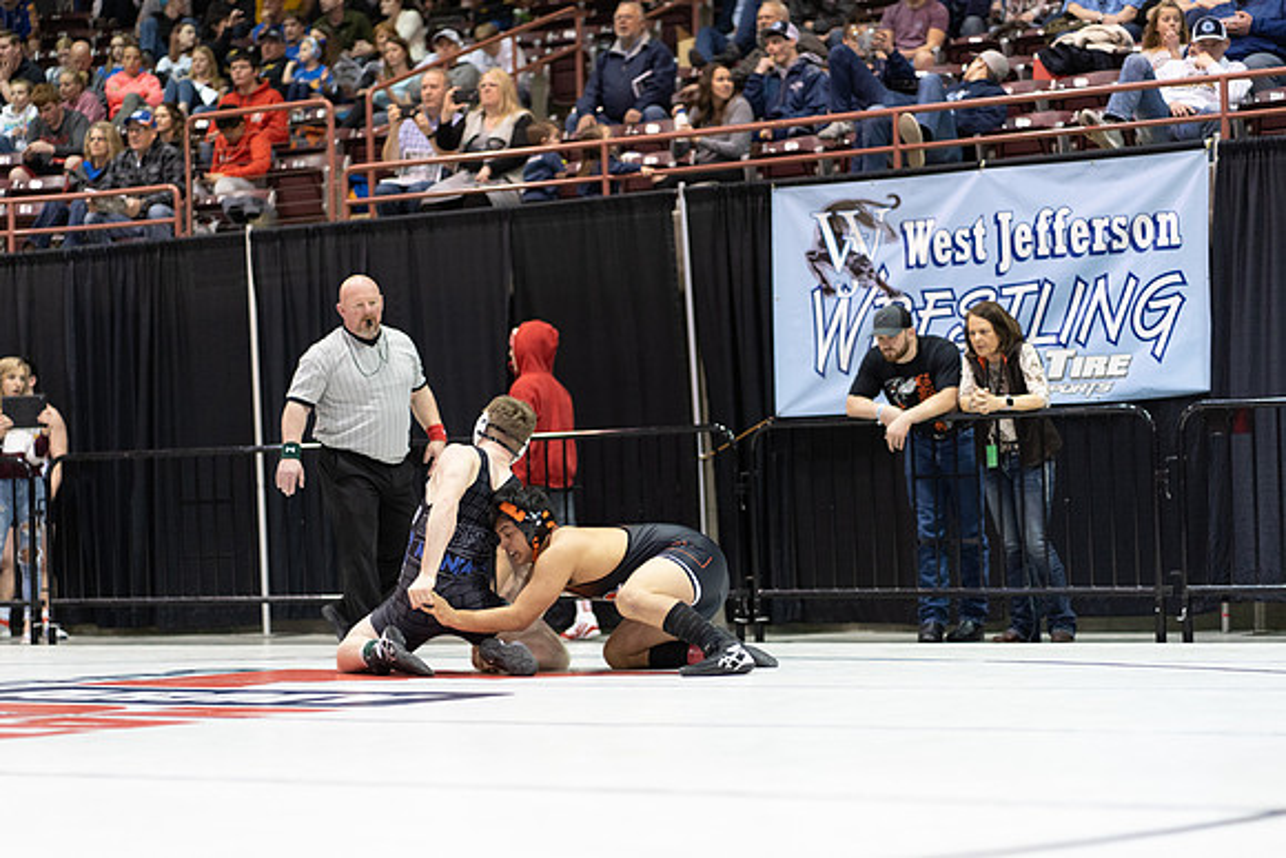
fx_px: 3037
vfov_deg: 16.1
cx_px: 643
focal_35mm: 85
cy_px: 429
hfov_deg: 23.9
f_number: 1.8
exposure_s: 1/500
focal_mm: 85
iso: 2500
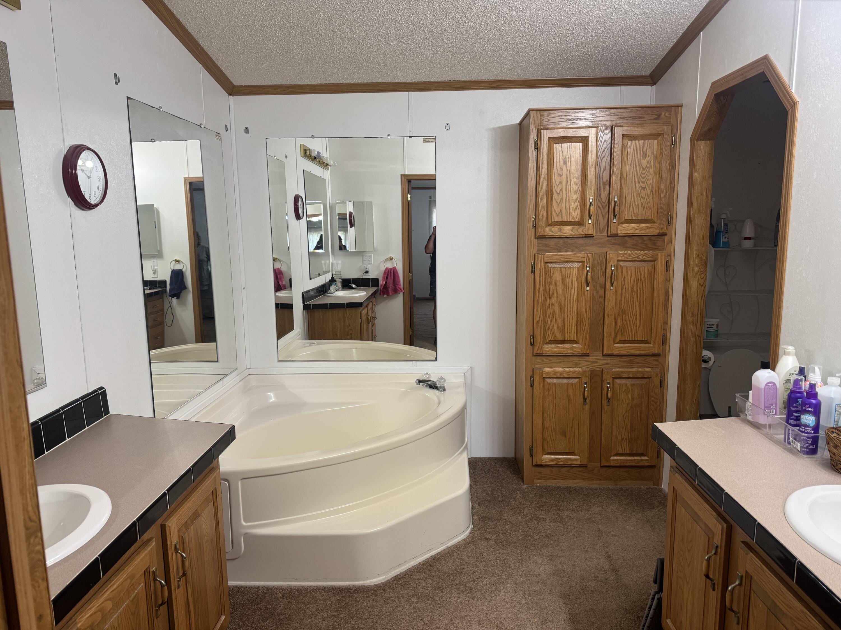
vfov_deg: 56.8
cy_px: 315
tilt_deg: -9.3
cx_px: 420
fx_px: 583
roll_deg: +1.0
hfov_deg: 71.6
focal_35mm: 24
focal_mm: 6.76
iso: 160
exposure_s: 1/120
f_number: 1.78
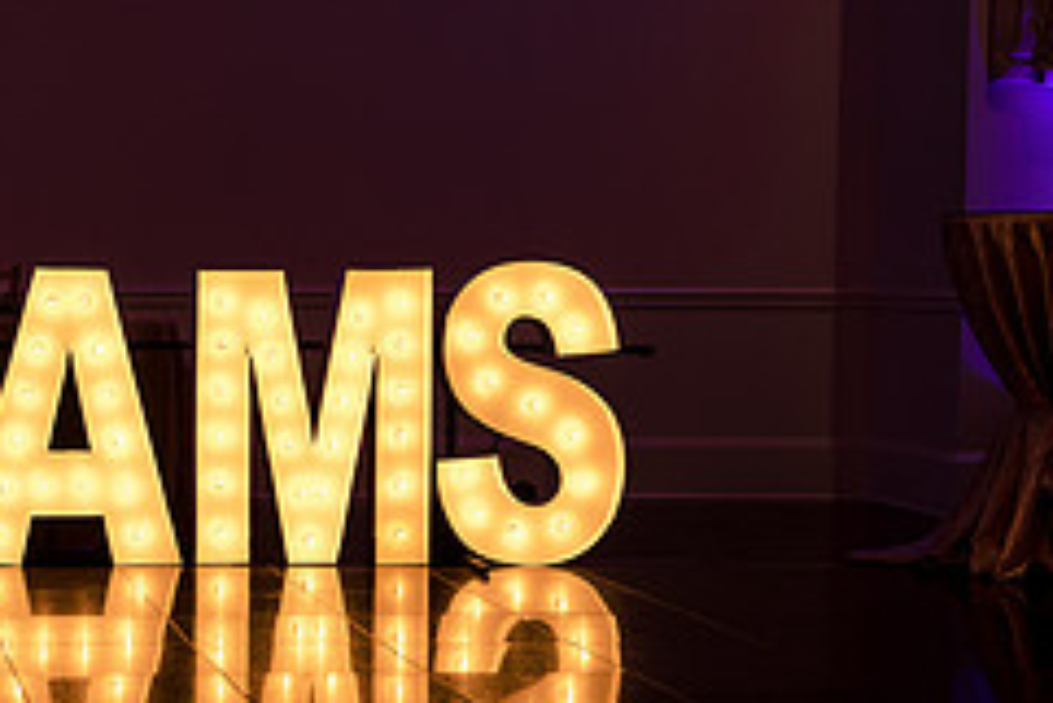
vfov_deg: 16.1
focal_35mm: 85
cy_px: 369
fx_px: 2488
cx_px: -83
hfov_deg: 22.6
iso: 250
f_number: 2.8
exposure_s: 1/100
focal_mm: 35
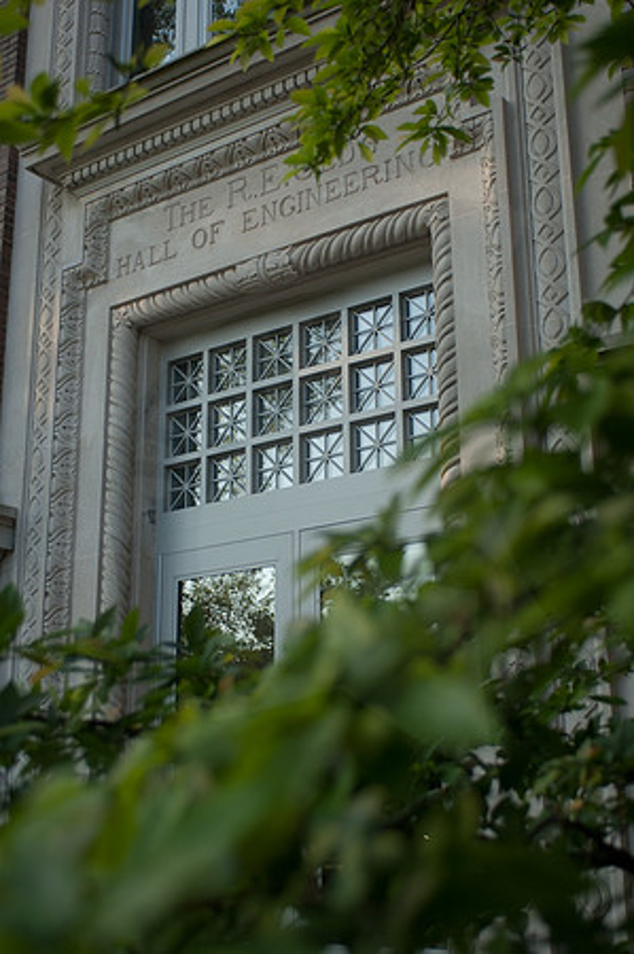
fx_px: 1231
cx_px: 317
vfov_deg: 42.4
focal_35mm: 46
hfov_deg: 28.9
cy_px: 477
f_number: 11
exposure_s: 1/320
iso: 100
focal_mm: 31
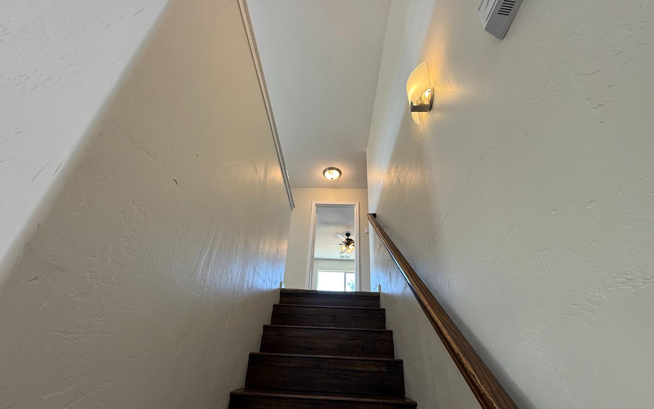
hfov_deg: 101.5
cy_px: 228
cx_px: 327
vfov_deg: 74.5
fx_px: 267
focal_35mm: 15
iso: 125
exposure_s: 1/120
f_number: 2.2
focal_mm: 2.22
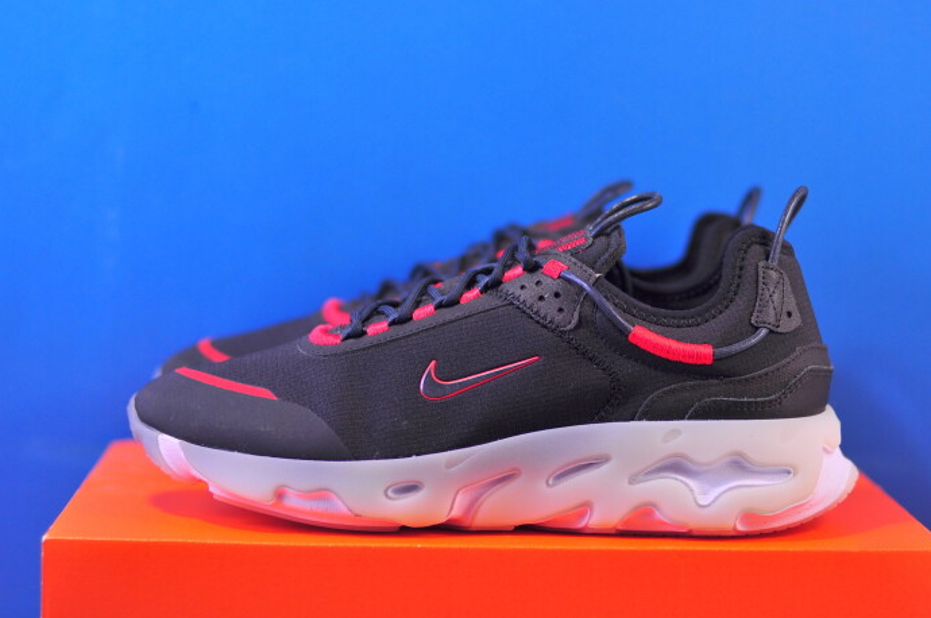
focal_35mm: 87
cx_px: 501
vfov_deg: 15.7
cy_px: 262
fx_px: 2247
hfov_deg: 23.4
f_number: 2
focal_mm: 50
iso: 250
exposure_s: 1/320
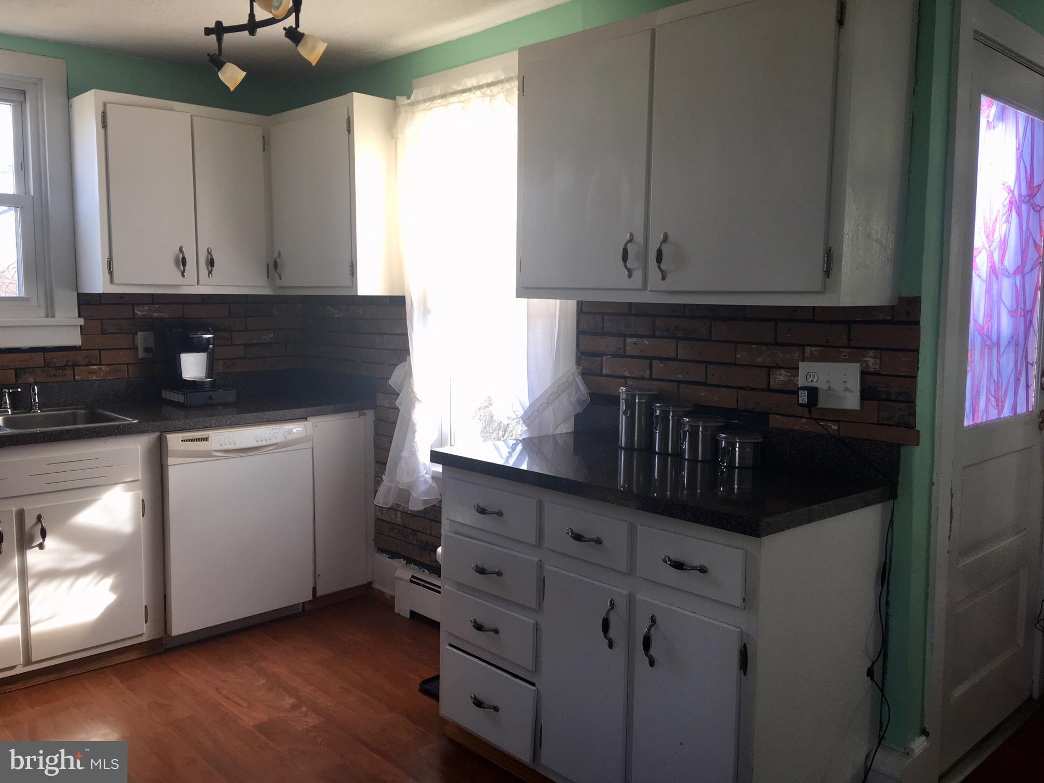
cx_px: 522
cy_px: 392
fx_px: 875
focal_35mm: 29
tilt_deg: -4.6
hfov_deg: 61.7
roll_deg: -1.2
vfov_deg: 48.2
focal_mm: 4.15
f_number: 2.2
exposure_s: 1/40
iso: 25
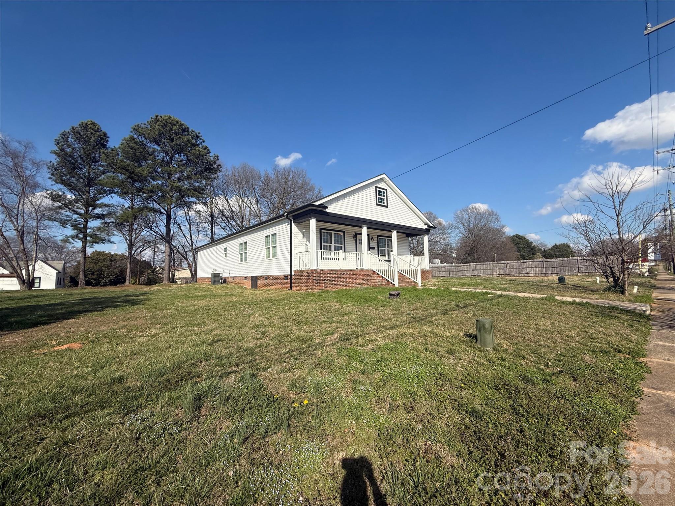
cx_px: 338
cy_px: 253
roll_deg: +2.2
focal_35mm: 14
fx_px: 273
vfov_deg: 85.7
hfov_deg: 102.1
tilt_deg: +6.9
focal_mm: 2.22
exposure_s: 1/3289
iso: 50
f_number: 2.2
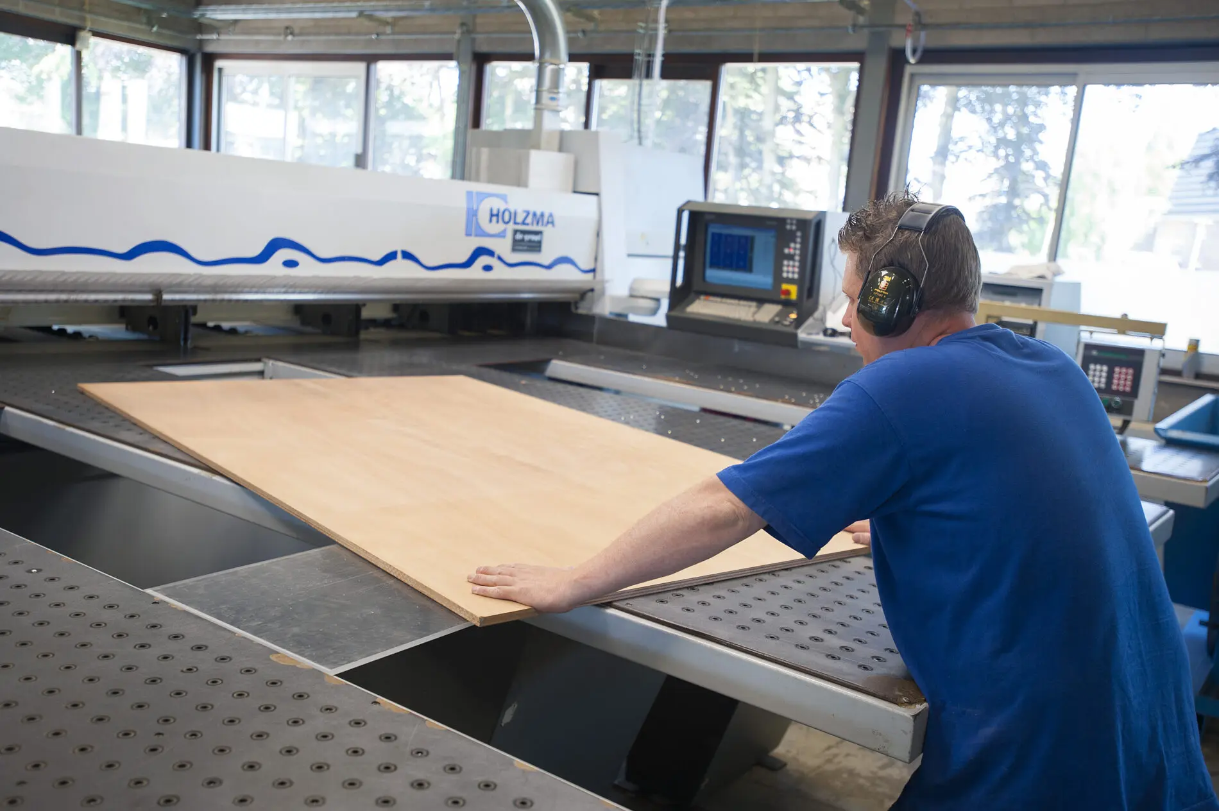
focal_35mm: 35
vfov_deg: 37.8
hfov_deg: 54.5
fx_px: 1184
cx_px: 610
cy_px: 406
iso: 400
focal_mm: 35
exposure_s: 1/60
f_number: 4
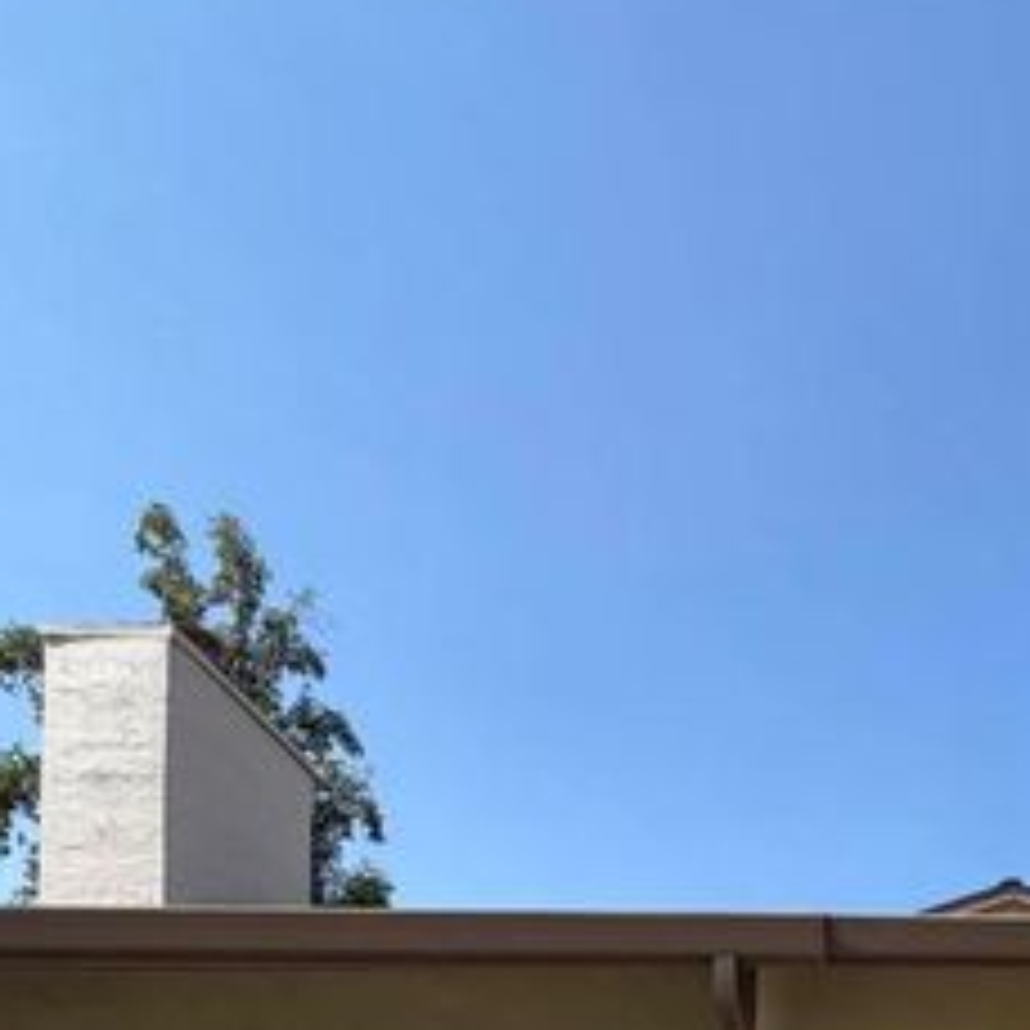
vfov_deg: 32.8
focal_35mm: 36
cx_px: 954
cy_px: 1370
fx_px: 1212
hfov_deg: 41.8
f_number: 2.2
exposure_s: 1/770
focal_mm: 2.22
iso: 25
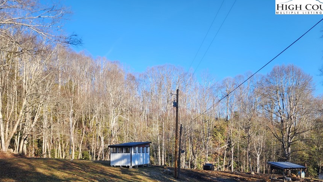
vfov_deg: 37.8
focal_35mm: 30
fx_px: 257
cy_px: 140
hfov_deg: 64.3
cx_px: 159
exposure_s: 1/308
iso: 12
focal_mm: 6.4
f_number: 1.8
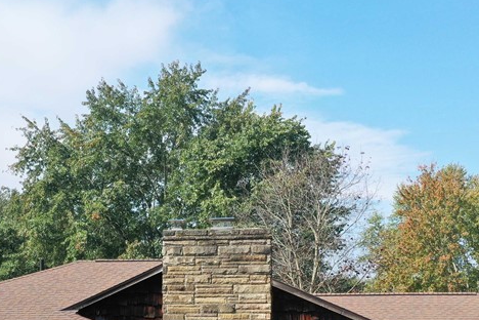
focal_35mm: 65
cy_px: 325
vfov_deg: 20.2
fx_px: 865
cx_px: 200
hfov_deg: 30.9
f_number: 5.6
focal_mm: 10.26
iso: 100
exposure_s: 1/320
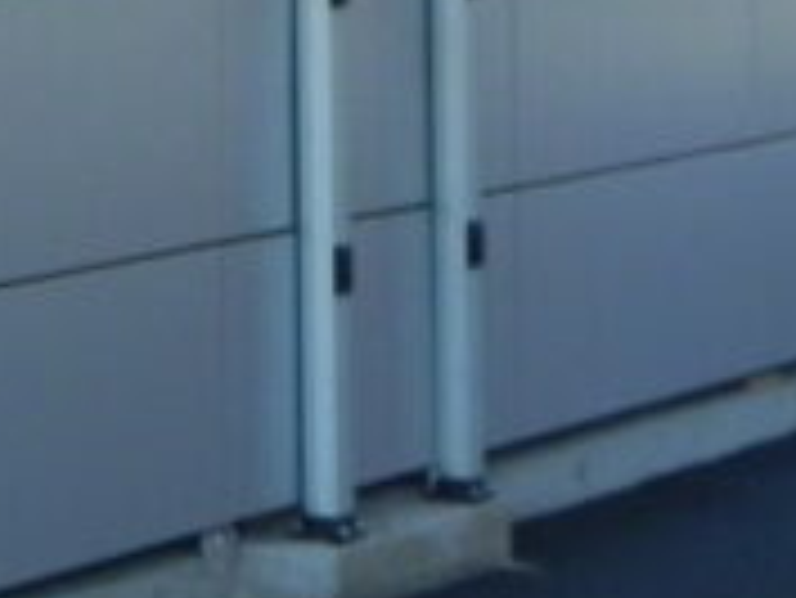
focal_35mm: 214
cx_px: -675
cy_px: -162
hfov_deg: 8.8
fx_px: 4924
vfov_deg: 6.9
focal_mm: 6.6
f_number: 4.5
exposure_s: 1/122
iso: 160
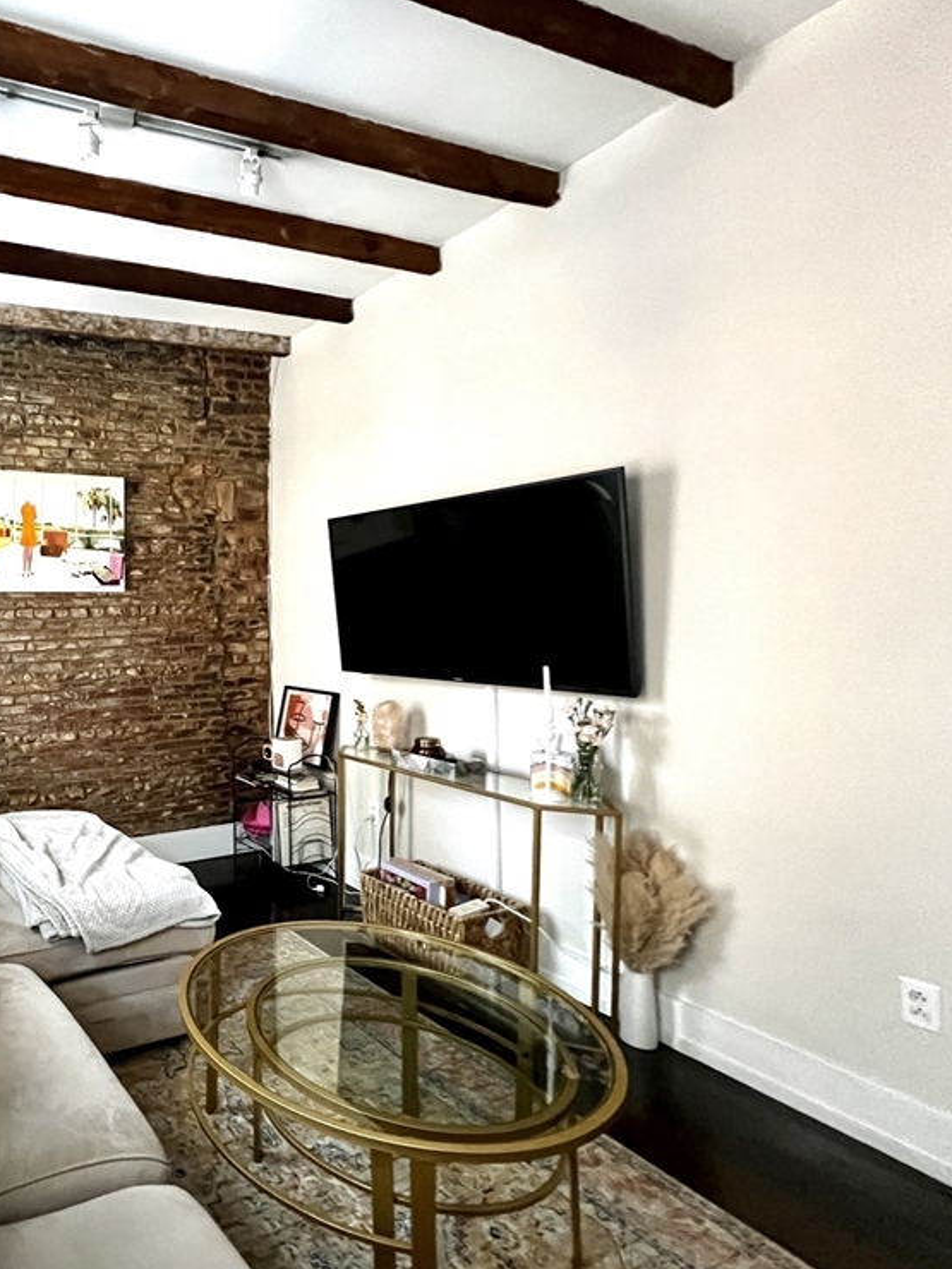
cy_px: 640
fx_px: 660
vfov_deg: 87.8
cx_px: 91
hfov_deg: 60.4
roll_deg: +1.7
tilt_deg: -1.2
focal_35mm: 18
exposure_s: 1/41
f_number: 1.8
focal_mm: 1.57
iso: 1000
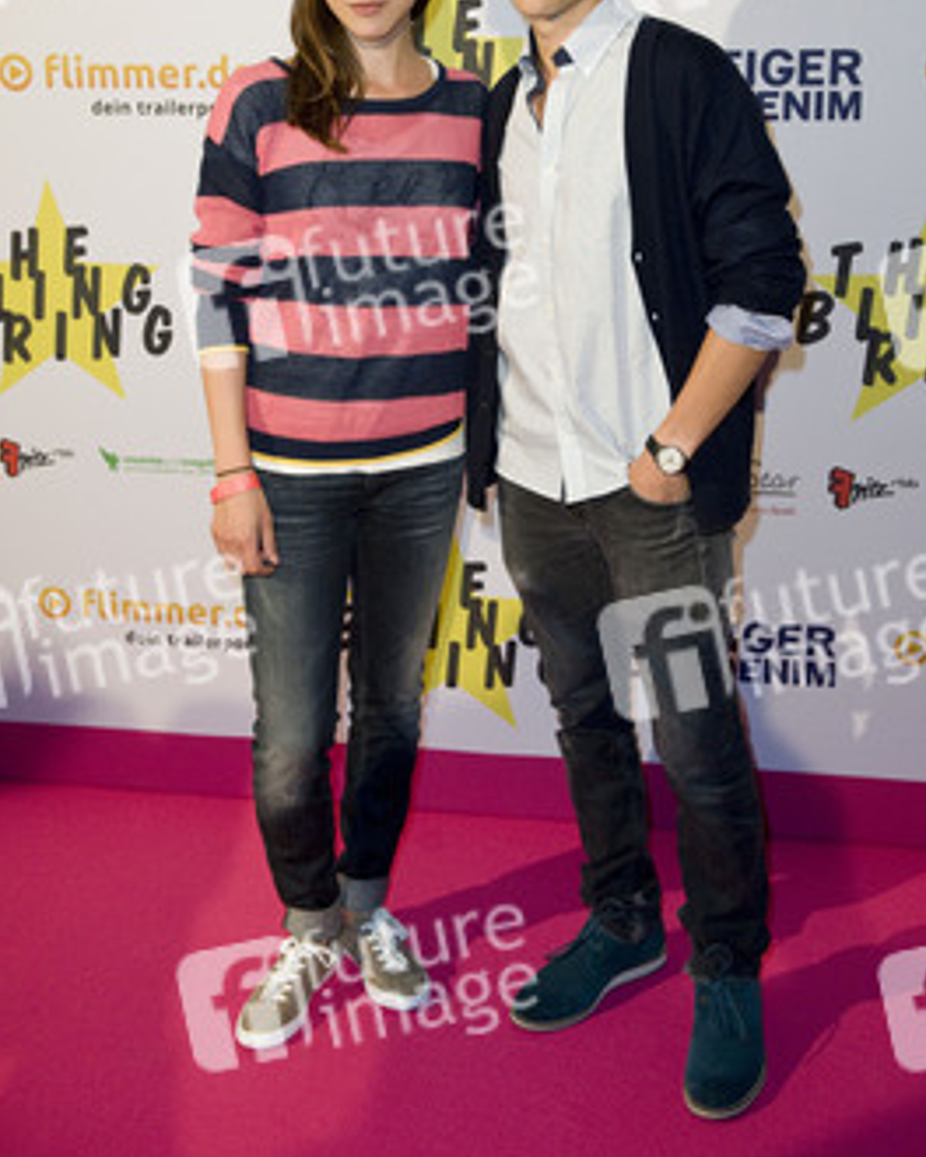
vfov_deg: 44.6
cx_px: 461
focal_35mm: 41
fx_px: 1405
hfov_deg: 36.5
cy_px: 463
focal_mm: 36
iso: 1600
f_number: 4.5
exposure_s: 1/200
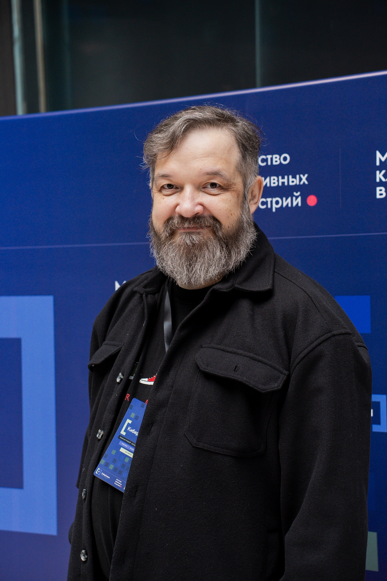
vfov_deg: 29.7
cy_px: 290
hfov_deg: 20.0
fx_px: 1096
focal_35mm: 68
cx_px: 194
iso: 400
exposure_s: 1/200
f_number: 4.5
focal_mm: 68
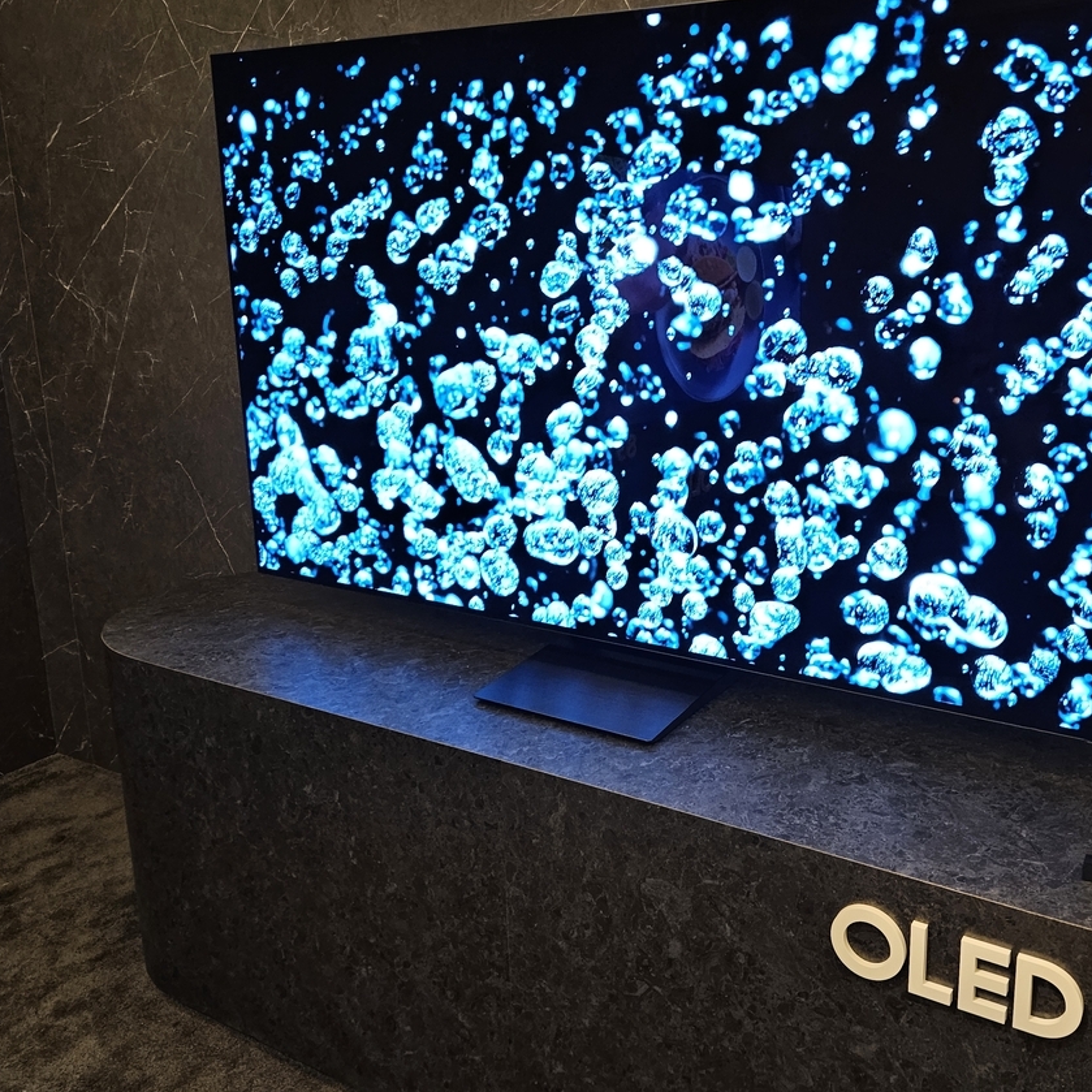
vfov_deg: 52.5
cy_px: 502
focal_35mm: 31
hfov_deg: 52.1
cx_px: 668
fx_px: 1106
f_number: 1.8
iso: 160
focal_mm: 5.4
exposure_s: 1/59
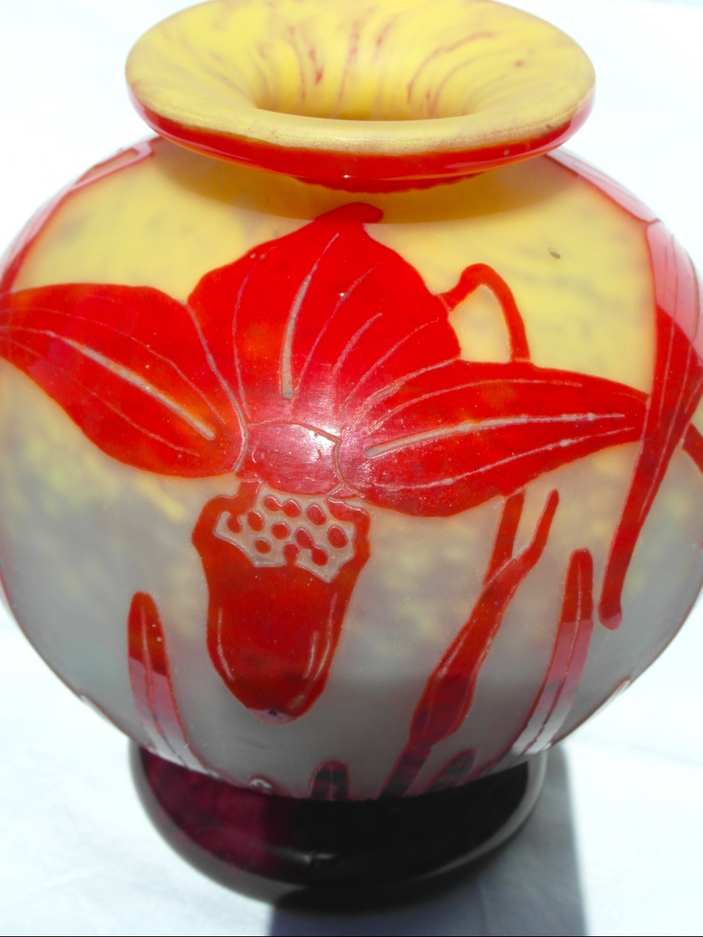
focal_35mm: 53
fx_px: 1435
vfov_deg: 36.2
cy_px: 468
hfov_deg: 27.5
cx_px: 352
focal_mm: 8.7
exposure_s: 1/500
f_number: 6
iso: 80
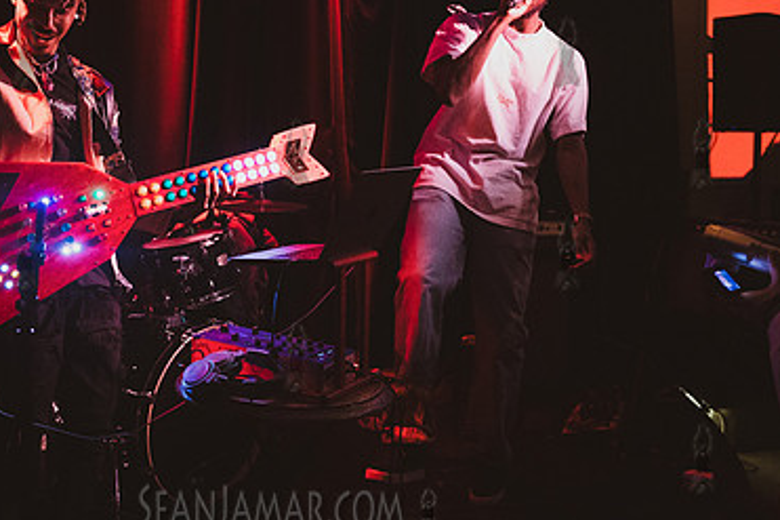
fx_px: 1083
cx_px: 294
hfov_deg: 39.4
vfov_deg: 26.7
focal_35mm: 50
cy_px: 152
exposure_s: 1/250
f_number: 3.5
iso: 12800
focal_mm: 32
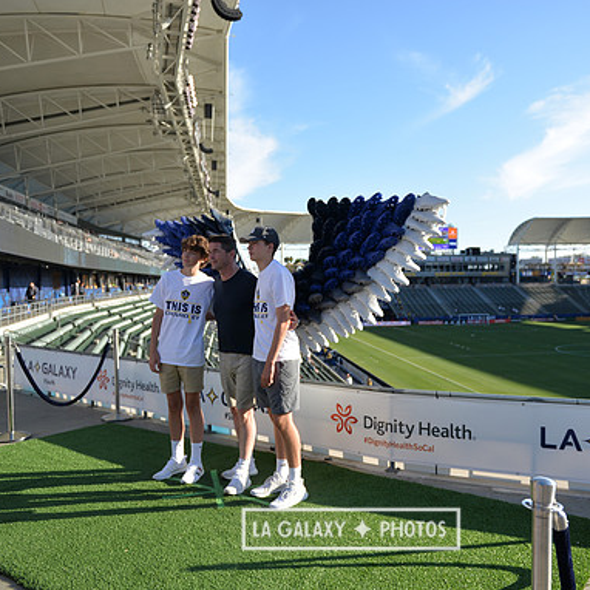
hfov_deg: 52.2
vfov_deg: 52.5
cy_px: 297
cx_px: 351
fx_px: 598
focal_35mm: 31
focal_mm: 24
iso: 100
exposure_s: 1/1250
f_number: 2.8
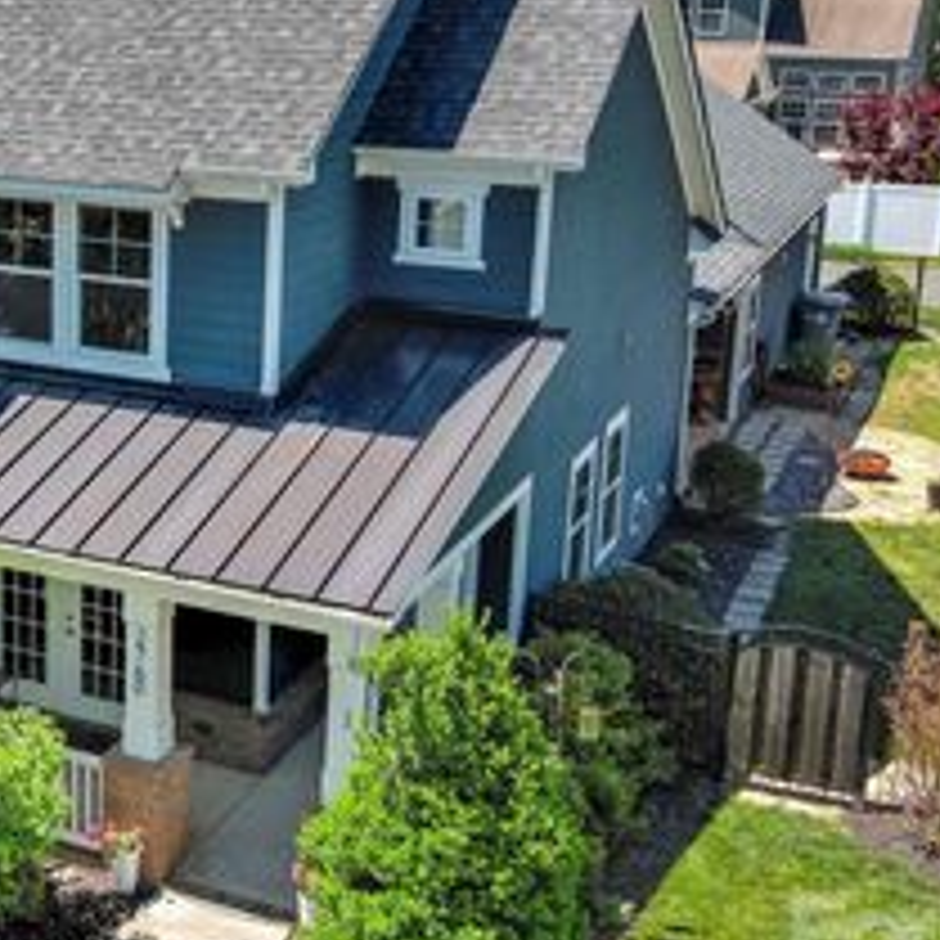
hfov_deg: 27.5
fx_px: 1813
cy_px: 358
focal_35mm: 59
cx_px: 18
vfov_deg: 29.0
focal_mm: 10.57
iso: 100
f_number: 2.8
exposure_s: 1/750
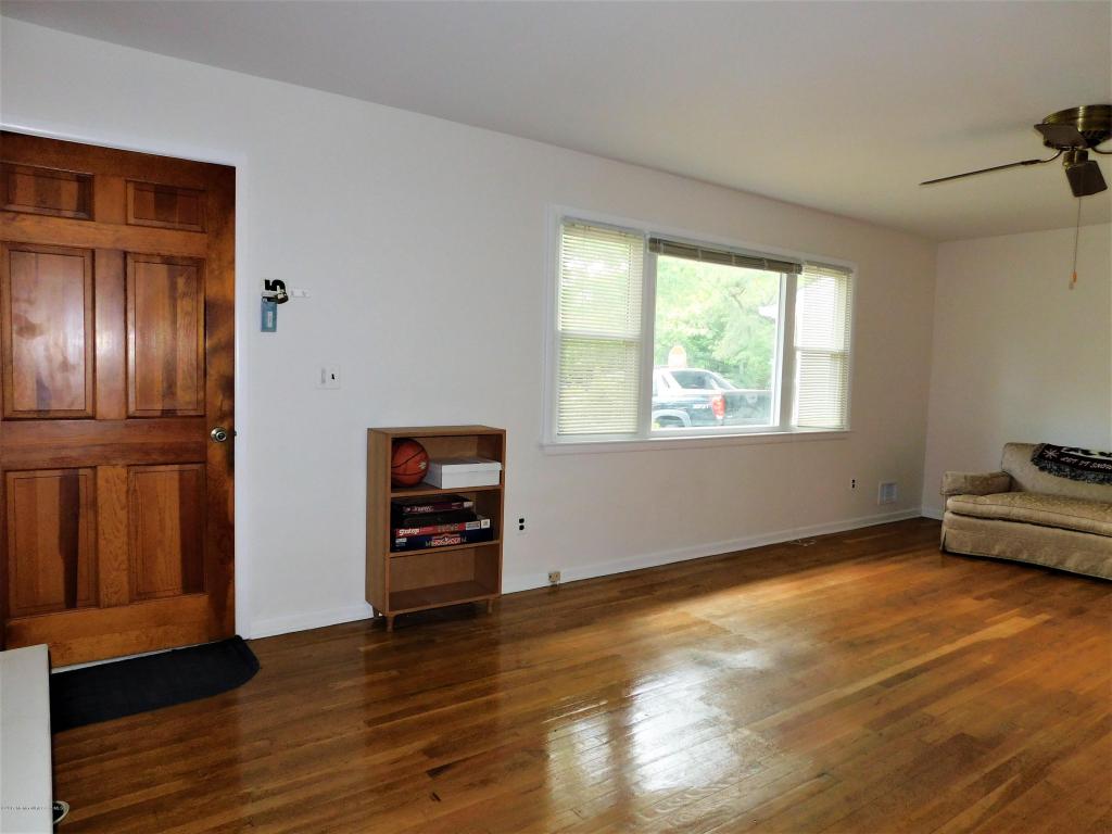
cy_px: 417
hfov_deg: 73.9
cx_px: 556
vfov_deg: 58.9
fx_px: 739
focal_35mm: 23
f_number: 3
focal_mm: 4
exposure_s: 1/30
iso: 200
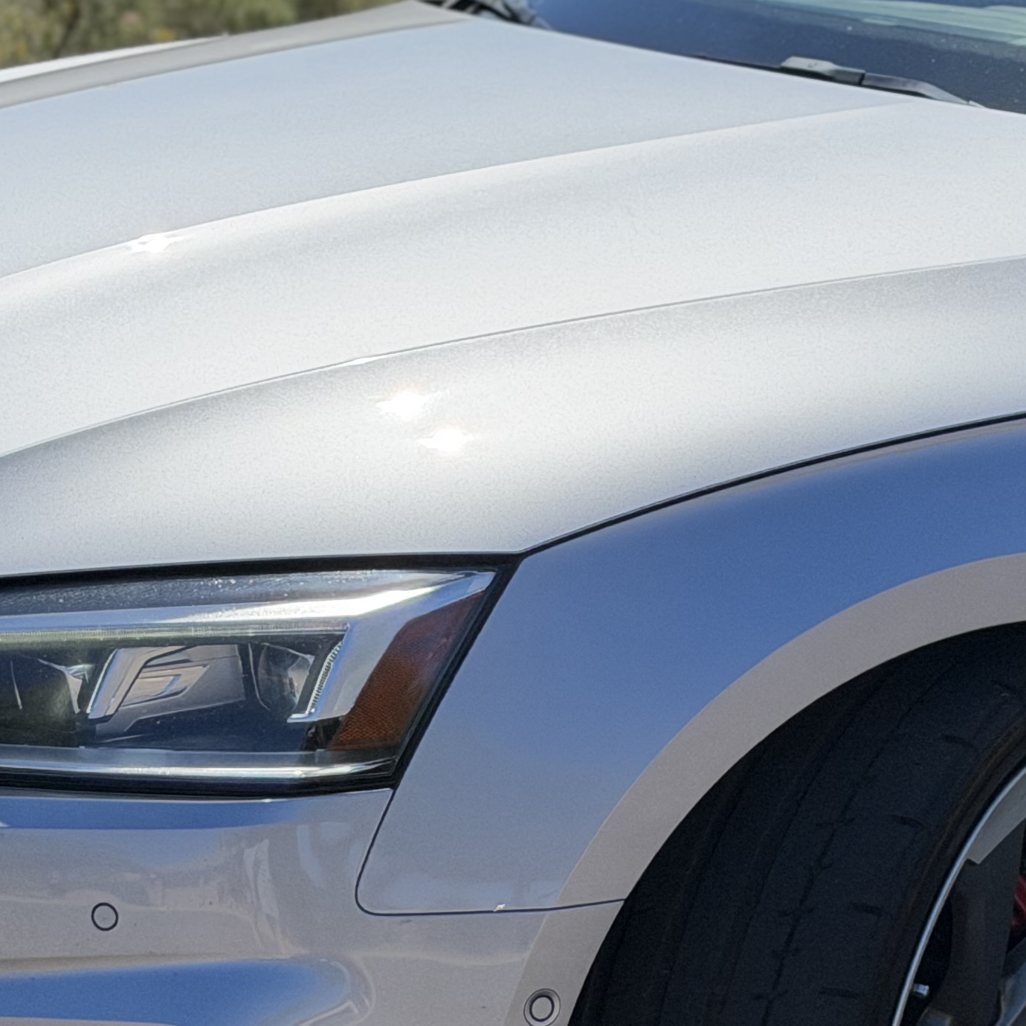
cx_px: 612
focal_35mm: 124
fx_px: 4158
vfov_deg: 14.0
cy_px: 865
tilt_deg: -20.7
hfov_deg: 14.1
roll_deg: +1.6
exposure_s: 1/5208
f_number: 1.78
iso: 80
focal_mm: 6.76
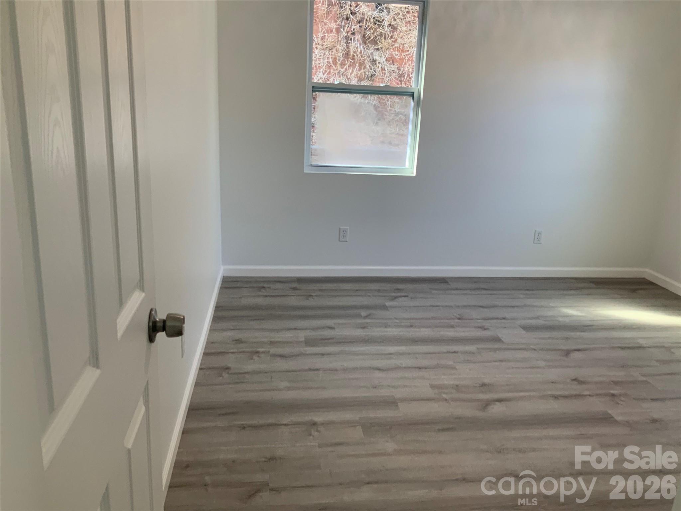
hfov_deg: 61.7
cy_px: 256
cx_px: 340
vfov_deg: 48.2
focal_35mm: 29
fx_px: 571
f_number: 1.8
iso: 64
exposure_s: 1/120
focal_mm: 3
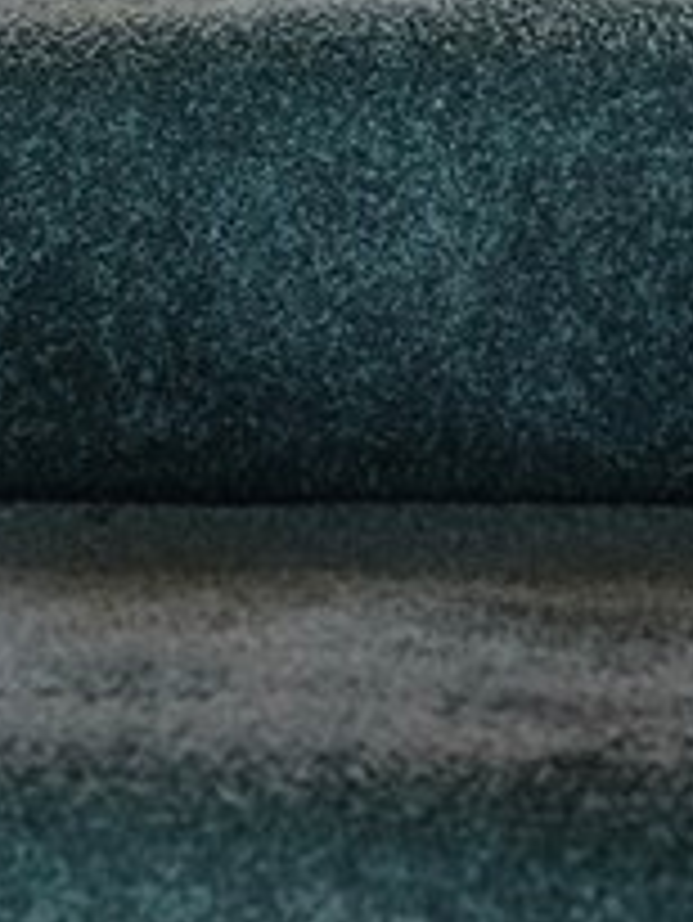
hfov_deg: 12.8
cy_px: -1327
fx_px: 3066
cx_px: 144
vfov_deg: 12.9
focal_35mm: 115
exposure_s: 1/120
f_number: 1.7
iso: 400
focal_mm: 6.3
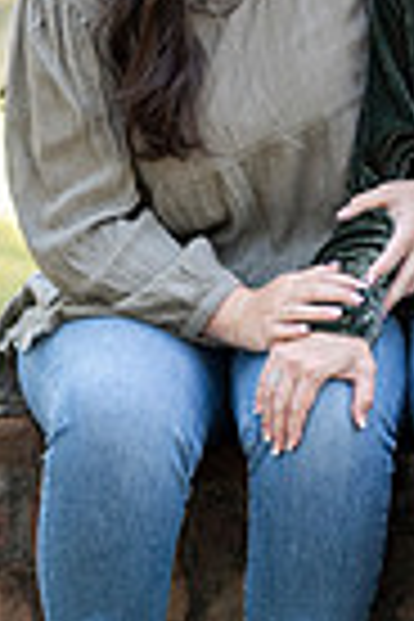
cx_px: 594
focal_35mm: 278
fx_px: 4795
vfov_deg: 7.4
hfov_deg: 4.9
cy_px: 162
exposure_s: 1/800
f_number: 2.2
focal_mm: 85
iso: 400
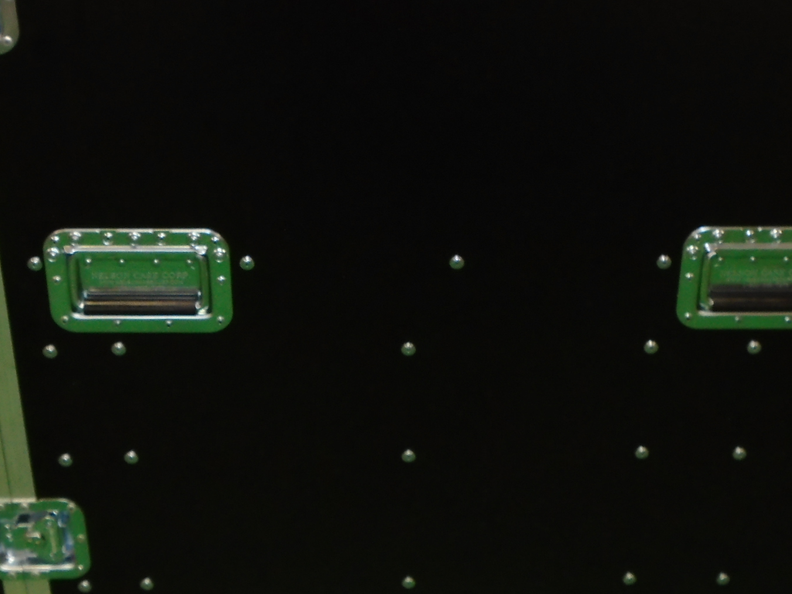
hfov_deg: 28.1
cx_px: 462
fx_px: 1579
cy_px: 178
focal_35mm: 69
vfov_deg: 21.2
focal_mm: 6.4
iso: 200
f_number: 3.8
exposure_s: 1/40
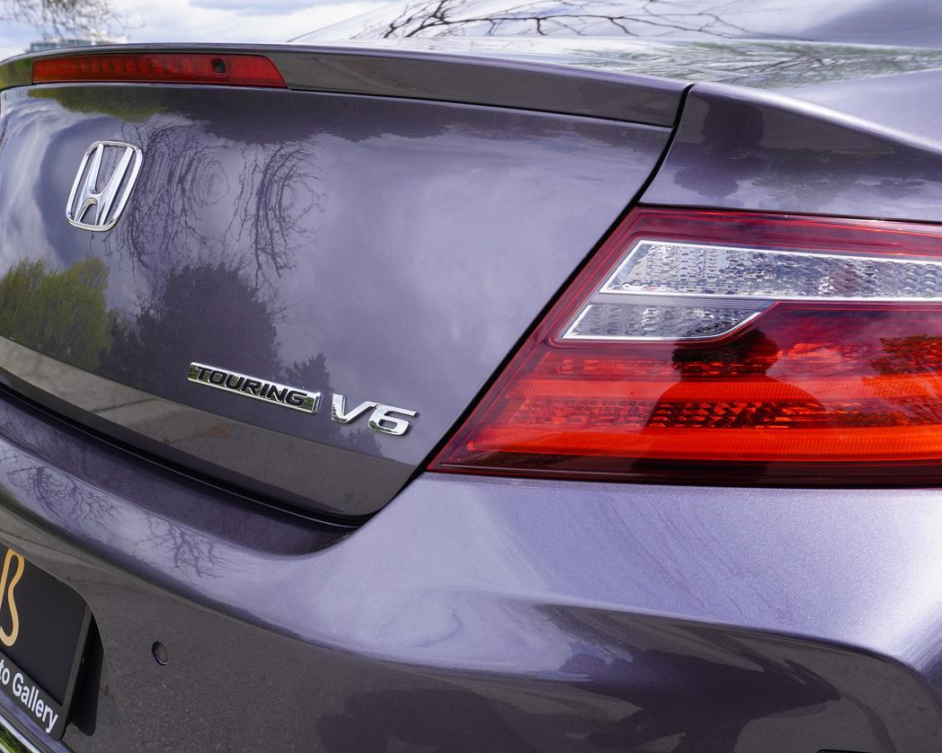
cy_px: 376
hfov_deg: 46.0
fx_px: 1103
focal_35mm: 40
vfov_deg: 37.7
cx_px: 383
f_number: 9
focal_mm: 23
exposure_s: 1/125
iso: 100
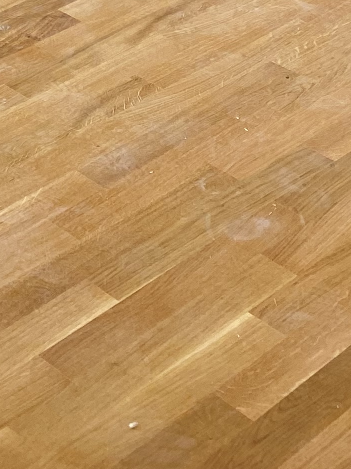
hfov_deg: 13.2
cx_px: 128
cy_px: -522
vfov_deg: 14.2
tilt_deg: -6.9
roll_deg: +0.8
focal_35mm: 112
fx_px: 1514
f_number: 1.8
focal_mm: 4.25
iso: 80
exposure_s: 1/121
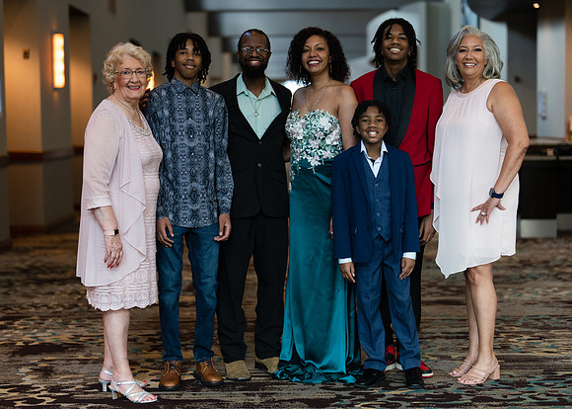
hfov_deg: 30.6
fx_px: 1044
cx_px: 297
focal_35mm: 64
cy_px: 200
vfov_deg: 22.1
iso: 320
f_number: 1.2
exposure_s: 1/320
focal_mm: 50
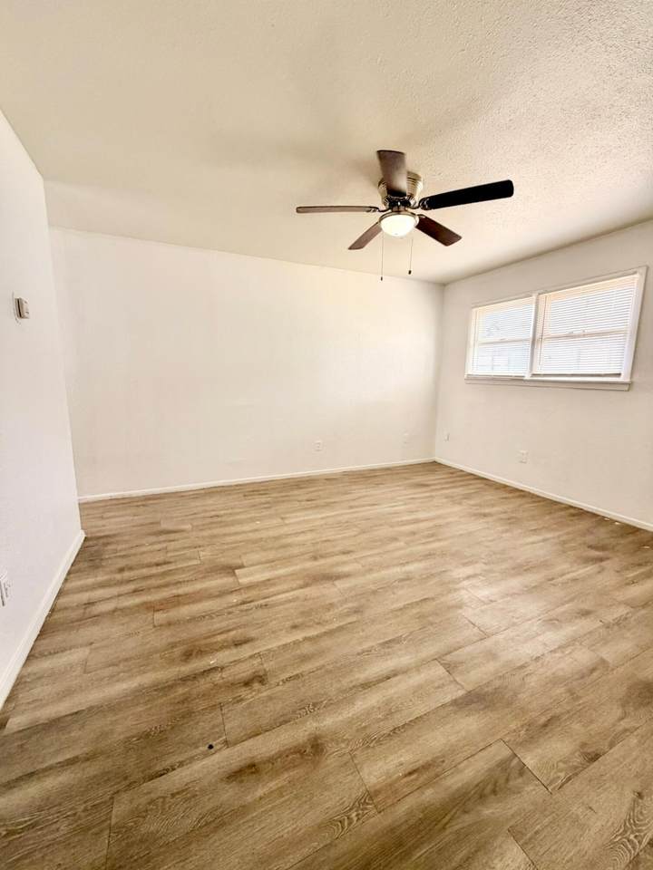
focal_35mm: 14
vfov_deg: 102.1
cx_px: 326
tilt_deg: -8.7
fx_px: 352
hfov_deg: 85.7
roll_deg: -0.1
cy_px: 435
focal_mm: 2.22
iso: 200
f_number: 2.2
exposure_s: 1/121
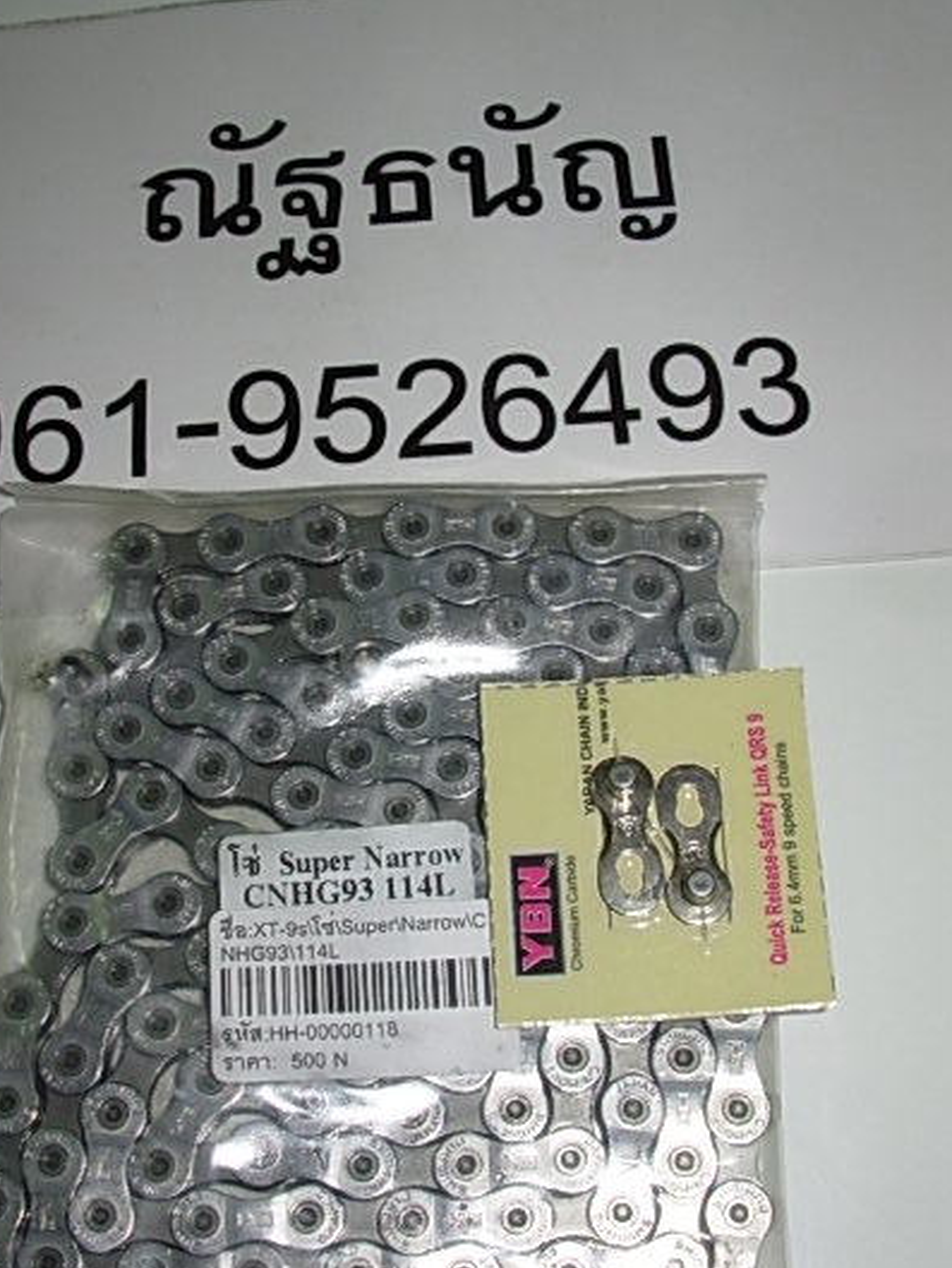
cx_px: 386
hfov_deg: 31.5
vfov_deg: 41.2
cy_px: 609
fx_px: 1686
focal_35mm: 46
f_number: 4.9
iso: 50
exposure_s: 1/32
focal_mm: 6.3
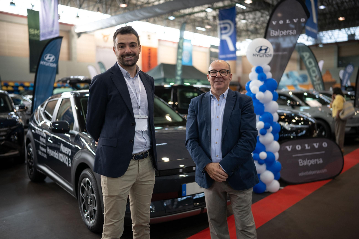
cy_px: 120
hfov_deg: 54.4
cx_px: 180
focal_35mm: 35
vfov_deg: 37.8
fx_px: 349
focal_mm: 35
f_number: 1.4
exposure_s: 1/320
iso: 320
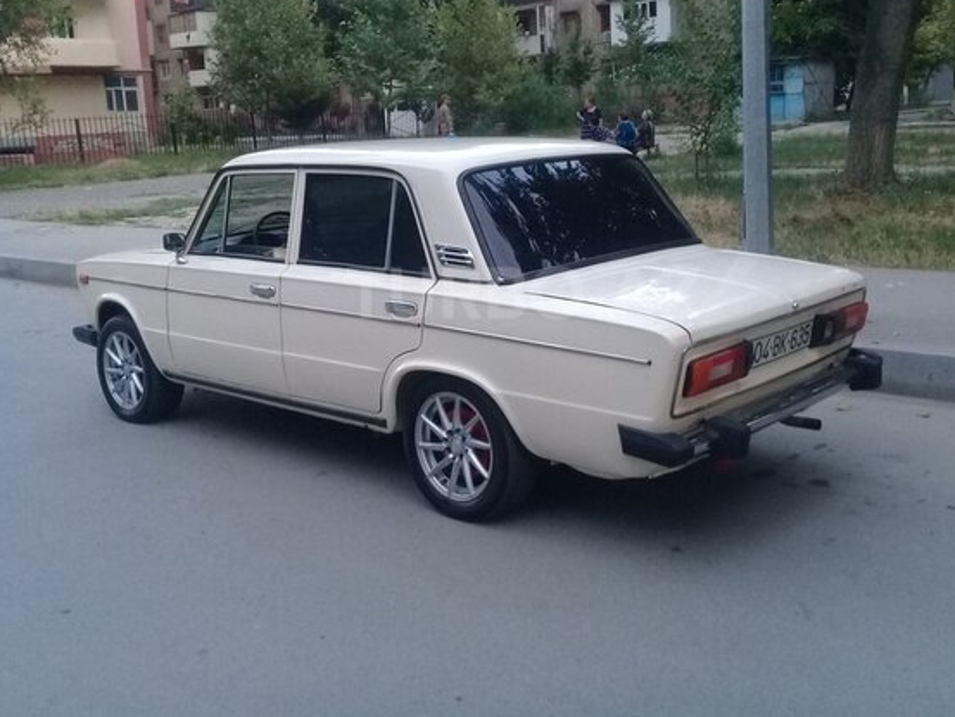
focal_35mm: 37
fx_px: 1021
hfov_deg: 50.1
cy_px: 293
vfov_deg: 38.5
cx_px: 523
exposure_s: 1/33
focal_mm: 3.3
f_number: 2.2
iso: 160
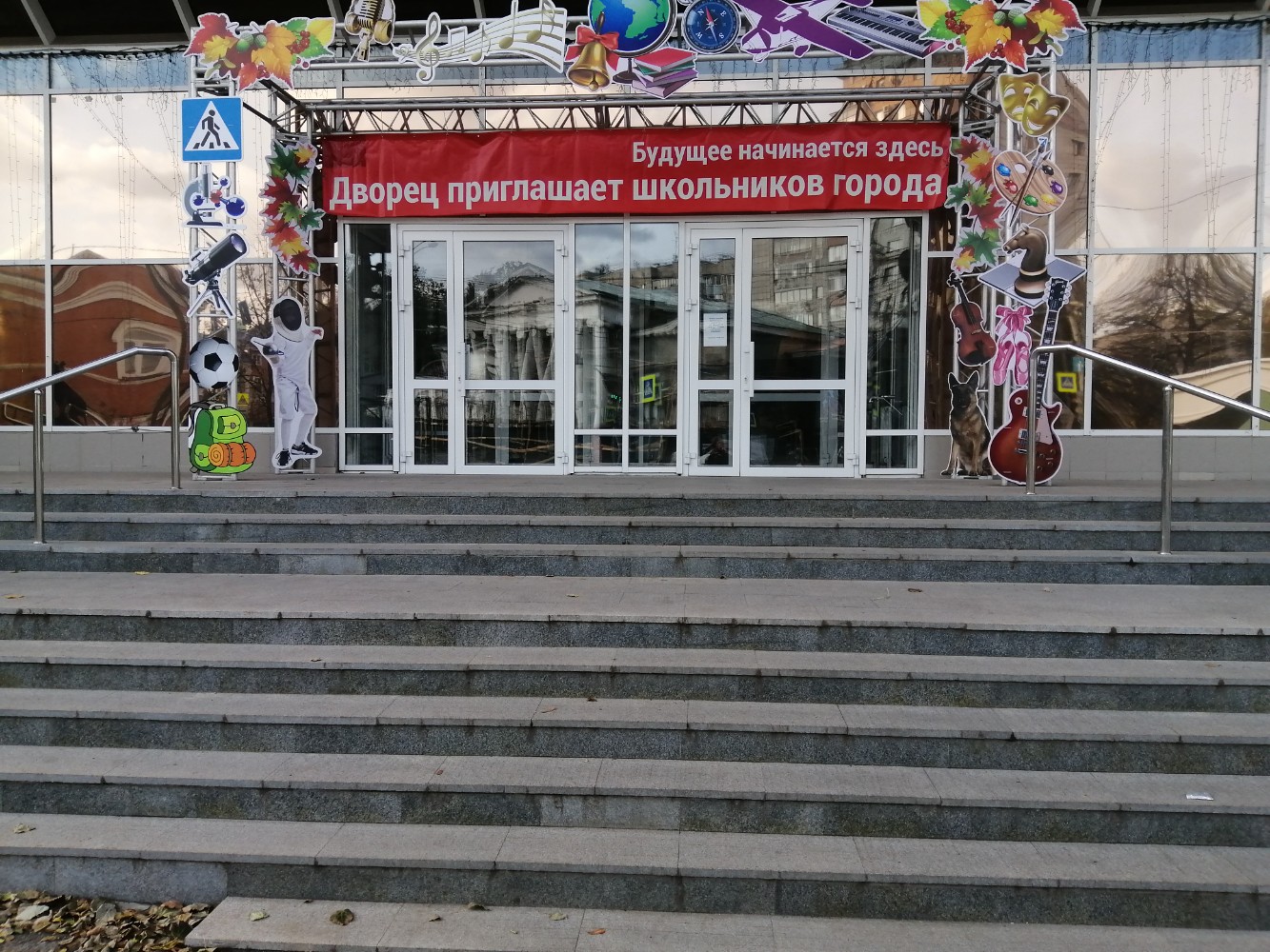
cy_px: 476
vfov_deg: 53.1
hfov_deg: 67.3
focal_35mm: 26
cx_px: 635
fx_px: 954
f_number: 1.8
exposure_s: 1/667
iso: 50
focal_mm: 3.6
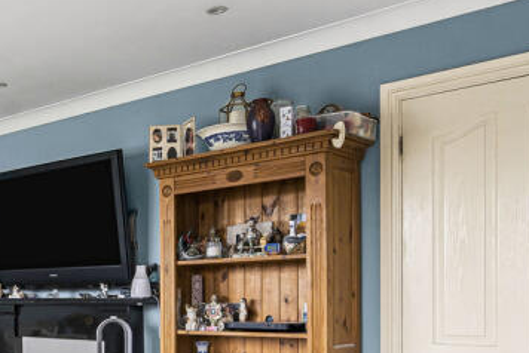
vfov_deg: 28.3
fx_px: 676
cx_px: -12
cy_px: 311
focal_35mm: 46
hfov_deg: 37.6
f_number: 8
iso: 250
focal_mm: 16
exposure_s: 1/8
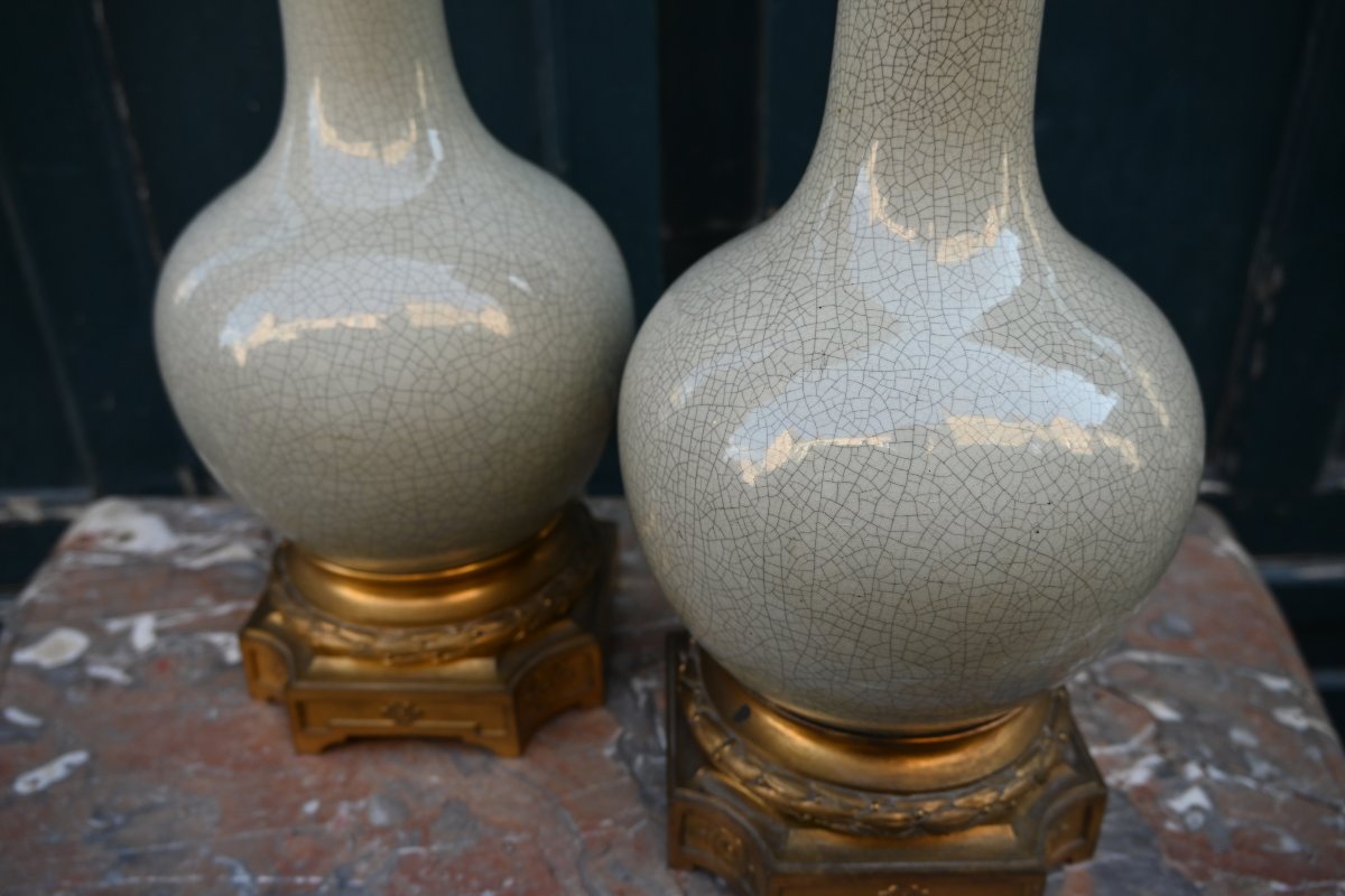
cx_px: 672
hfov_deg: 63.2
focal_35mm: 29
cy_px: 448
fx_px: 1093
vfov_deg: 44.6
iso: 250
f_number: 4
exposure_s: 1/250
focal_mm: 19.5
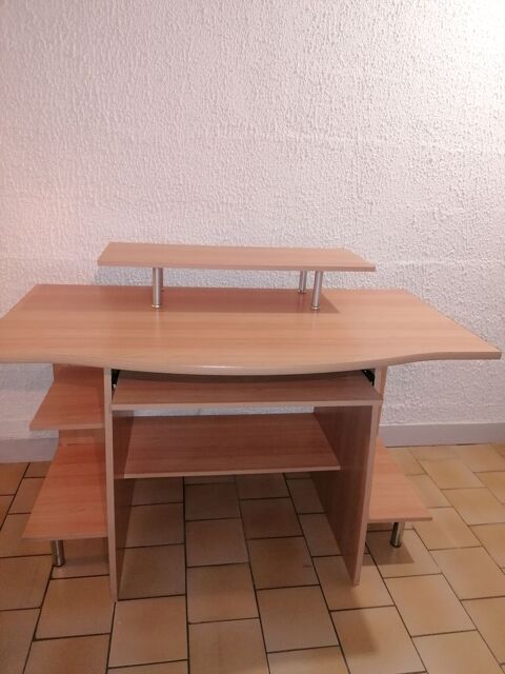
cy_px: 337
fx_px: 525
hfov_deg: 51.4
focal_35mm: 27
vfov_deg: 65.3
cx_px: 252
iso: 250
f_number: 1.8
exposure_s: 1/33.3
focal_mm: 4.75
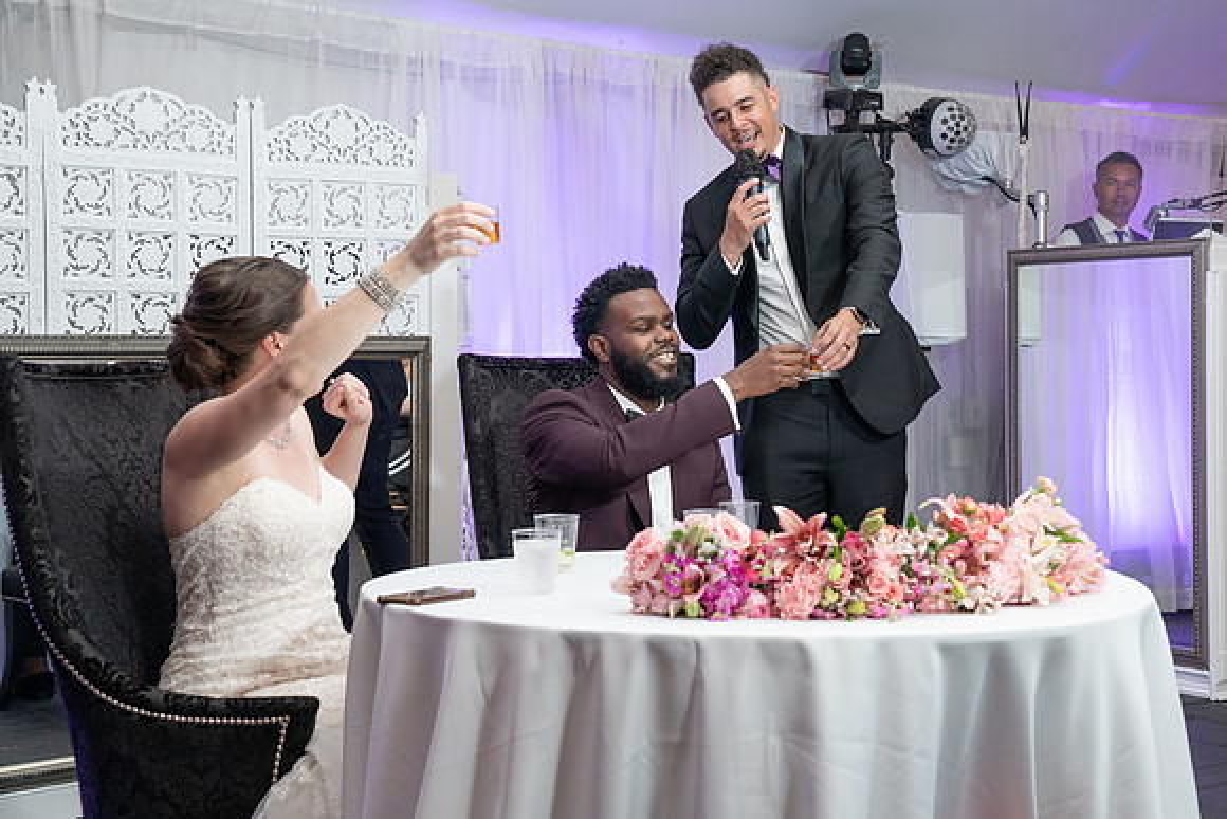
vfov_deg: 23.9
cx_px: 712
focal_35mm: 57
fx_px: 1931
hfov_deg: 35.2
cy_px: 344
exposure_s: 1/100
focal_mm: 48
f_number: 5.6
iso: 2000
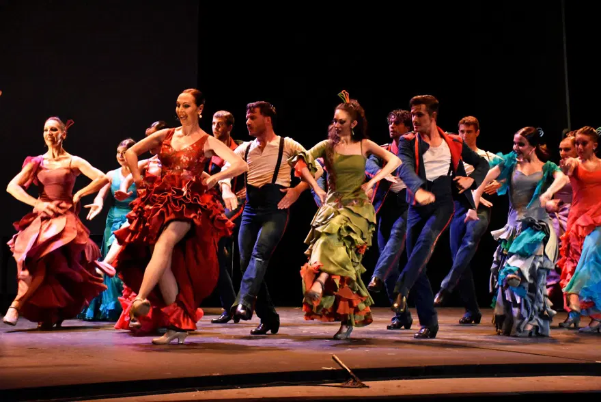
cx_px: 300
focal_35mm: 78
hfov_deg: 26.0
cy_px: 201
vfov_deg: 17.5
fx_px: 1303
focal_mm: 52
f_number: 5
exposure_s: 1/100
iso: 8000
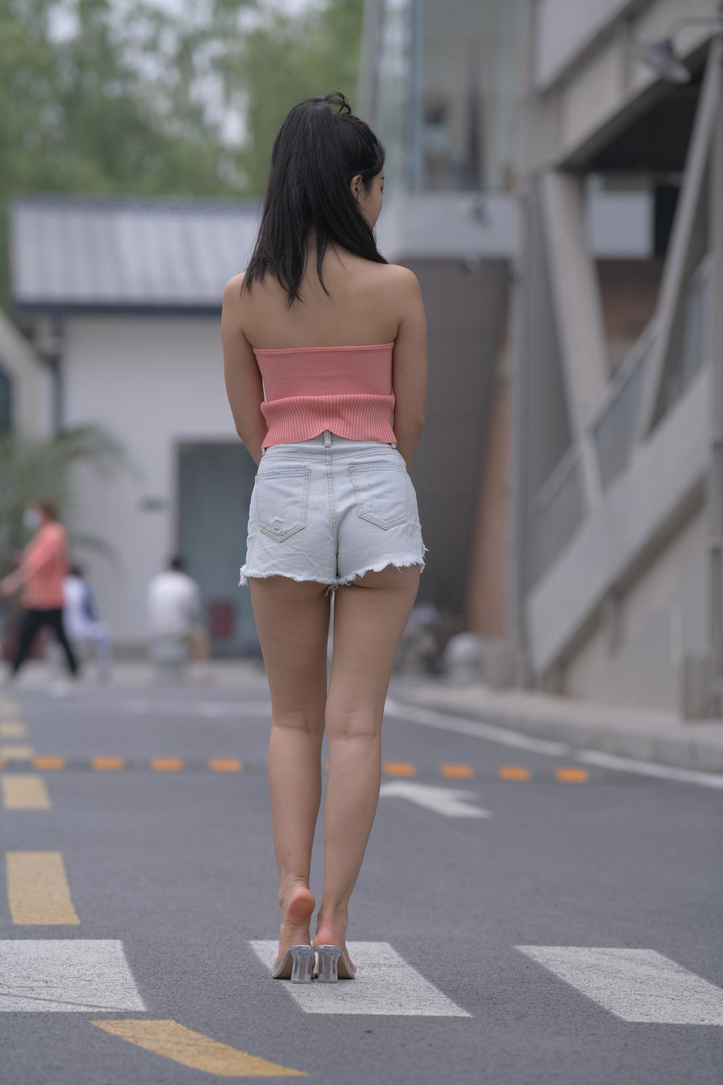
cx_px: 362
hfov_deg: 7.8
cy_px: 542
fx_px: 5271
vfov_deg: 11.7
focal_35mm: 175
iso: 125
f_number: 4
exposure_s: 1/1000
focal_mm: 175
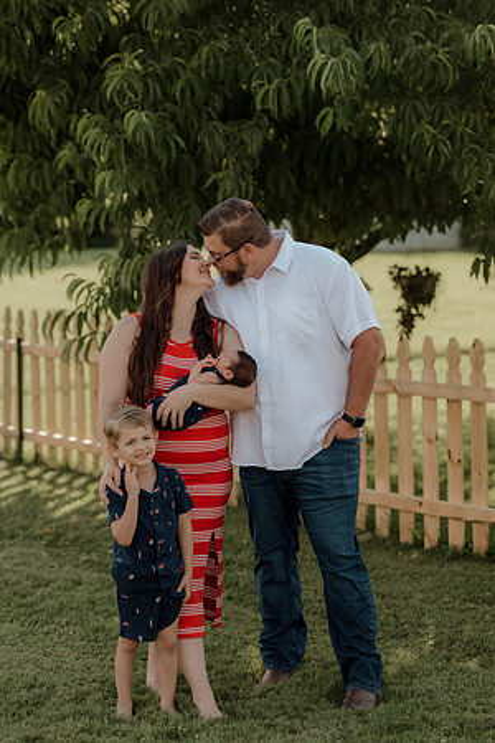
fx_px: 1753
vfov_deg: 23.9
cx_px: 248
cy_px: 372
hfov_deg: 16.1
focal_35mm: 85
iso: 80
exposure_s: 1/320
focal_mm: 85
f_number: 2.5
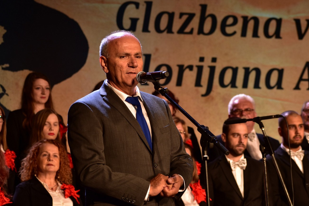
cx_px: 174
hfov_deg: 12.1
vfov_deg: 8.1
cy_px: 106
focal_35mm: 170
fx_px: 1459
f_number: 5
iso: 400
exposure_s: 1/80
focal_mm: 98
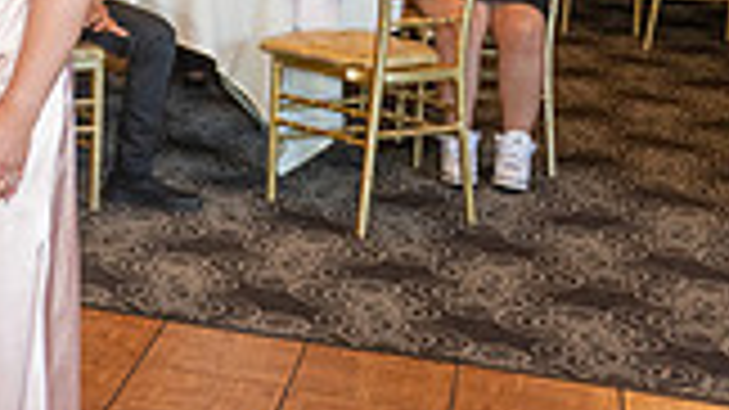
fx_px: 1739
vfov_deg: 13.1
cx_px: -364
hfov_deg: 20.3
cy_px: -52
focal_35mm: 90
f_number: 2.8
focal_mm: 24
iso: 1000
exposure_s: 1/200
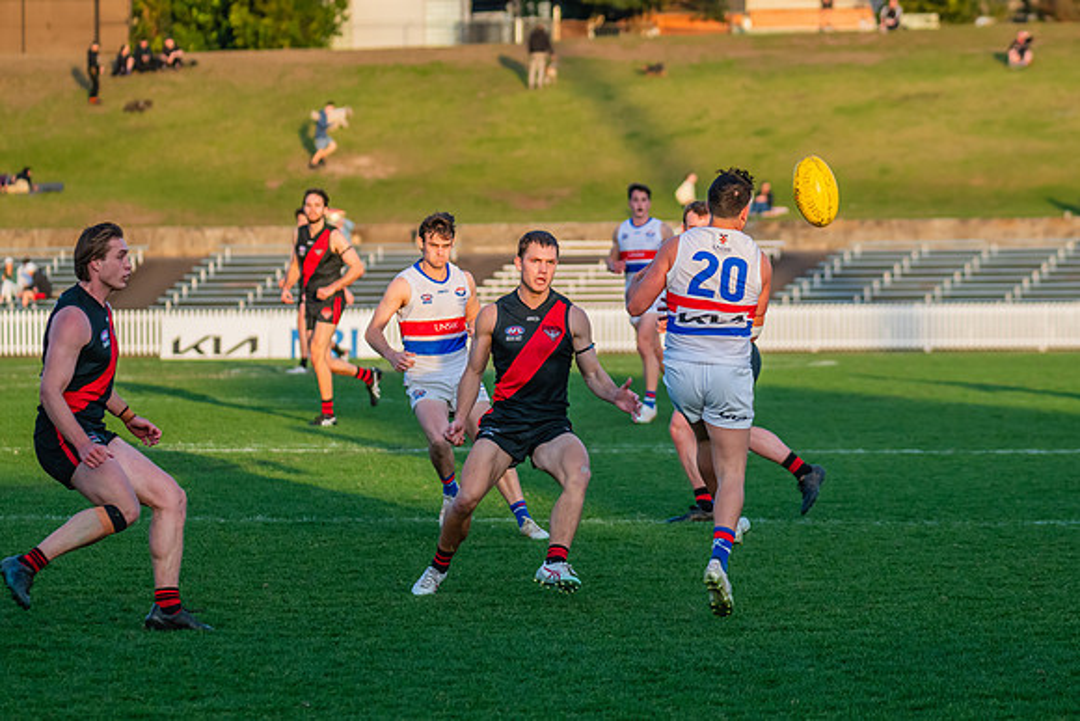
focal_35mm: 208
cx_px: 648
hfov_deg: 9.9
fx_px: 6237
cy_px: 289
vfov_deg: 6.6
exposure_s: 1/1250
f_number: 5
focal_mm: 170
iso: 800
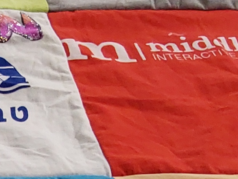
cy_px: 356
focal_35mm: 146
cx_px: -228
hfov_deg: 12.1
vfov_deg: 9.5
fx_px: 1003
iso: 80
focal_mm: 2.91
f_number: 1.9
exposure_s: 1/60
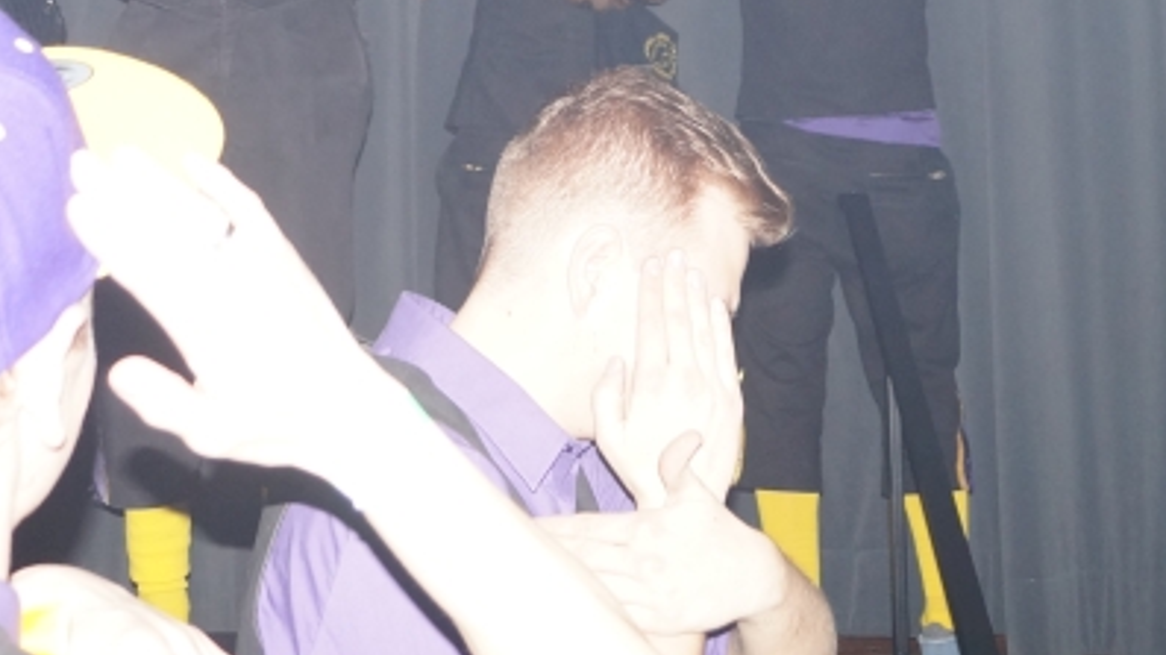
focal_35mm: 73
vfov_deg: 15.4
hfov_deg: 28.9
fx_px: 2256
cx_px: 499
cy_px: -279
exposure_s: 1/60
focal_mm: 18
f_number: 3.5
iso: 640
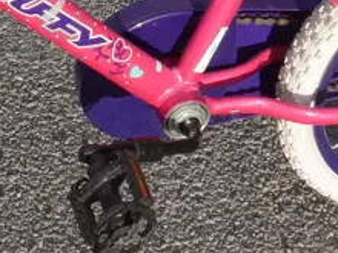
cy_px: -54
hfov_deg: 12.5
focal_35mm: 158
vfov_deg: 9.3
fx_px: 1543
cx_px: 134
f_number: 10
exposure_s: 1/125
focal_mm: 17
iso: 200
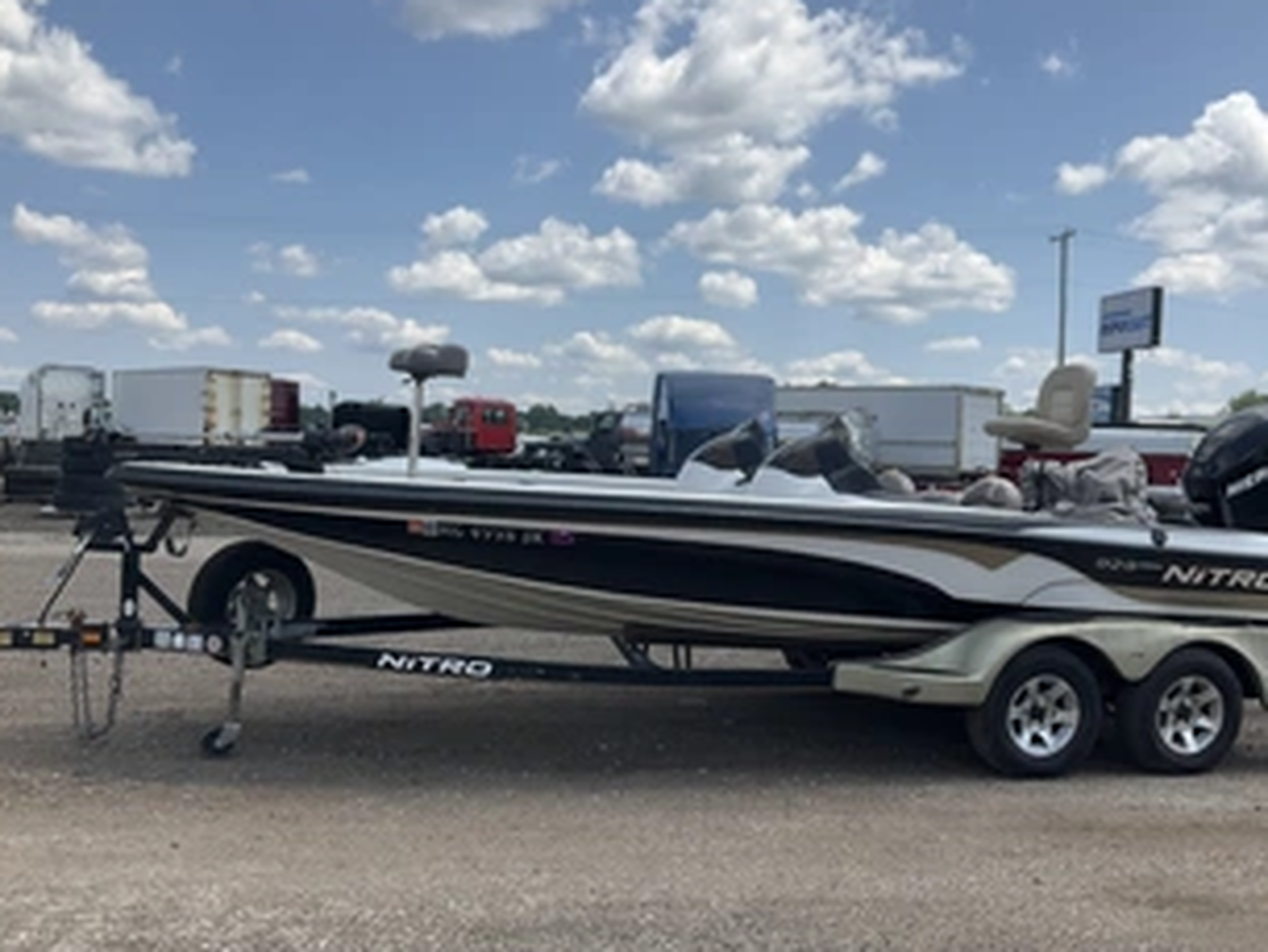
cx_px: 673
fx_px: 1393
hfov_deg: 48.9
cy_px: 503
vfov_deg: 37.7
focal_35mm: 38
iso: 25
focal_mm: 3
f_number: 1.8
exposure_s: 1/2058
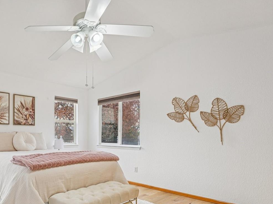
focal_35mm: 22
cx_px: 66
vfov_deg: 58.6
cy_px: 147
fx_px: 173
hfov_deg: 70.9
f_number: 8
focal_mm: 14
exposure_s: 1/30
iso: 160
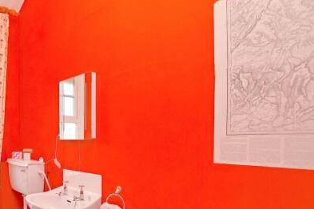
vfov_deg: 50.2
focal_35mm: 25
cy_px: 143
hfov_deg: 64.0
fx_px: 218
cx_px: 55
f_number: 4.5
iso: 1600
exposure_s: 1/80
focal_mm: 10
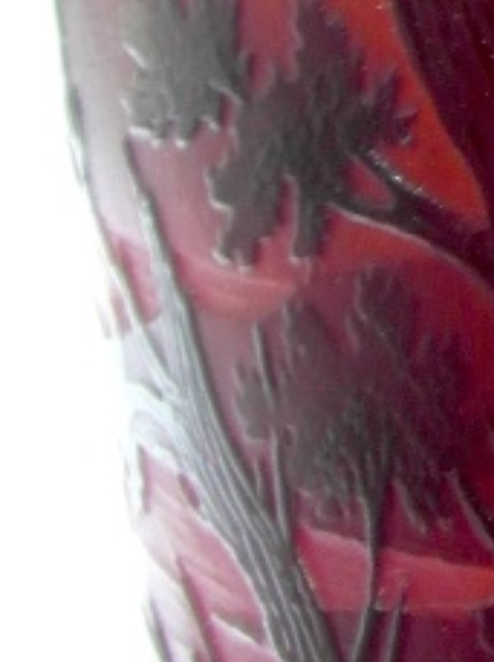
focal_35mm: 168
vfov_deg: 11.3
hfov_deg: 8.1
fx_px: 3206
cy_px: -304
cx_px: 1202
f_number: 5.6
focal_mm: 5.3
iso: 80
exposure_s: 1/180
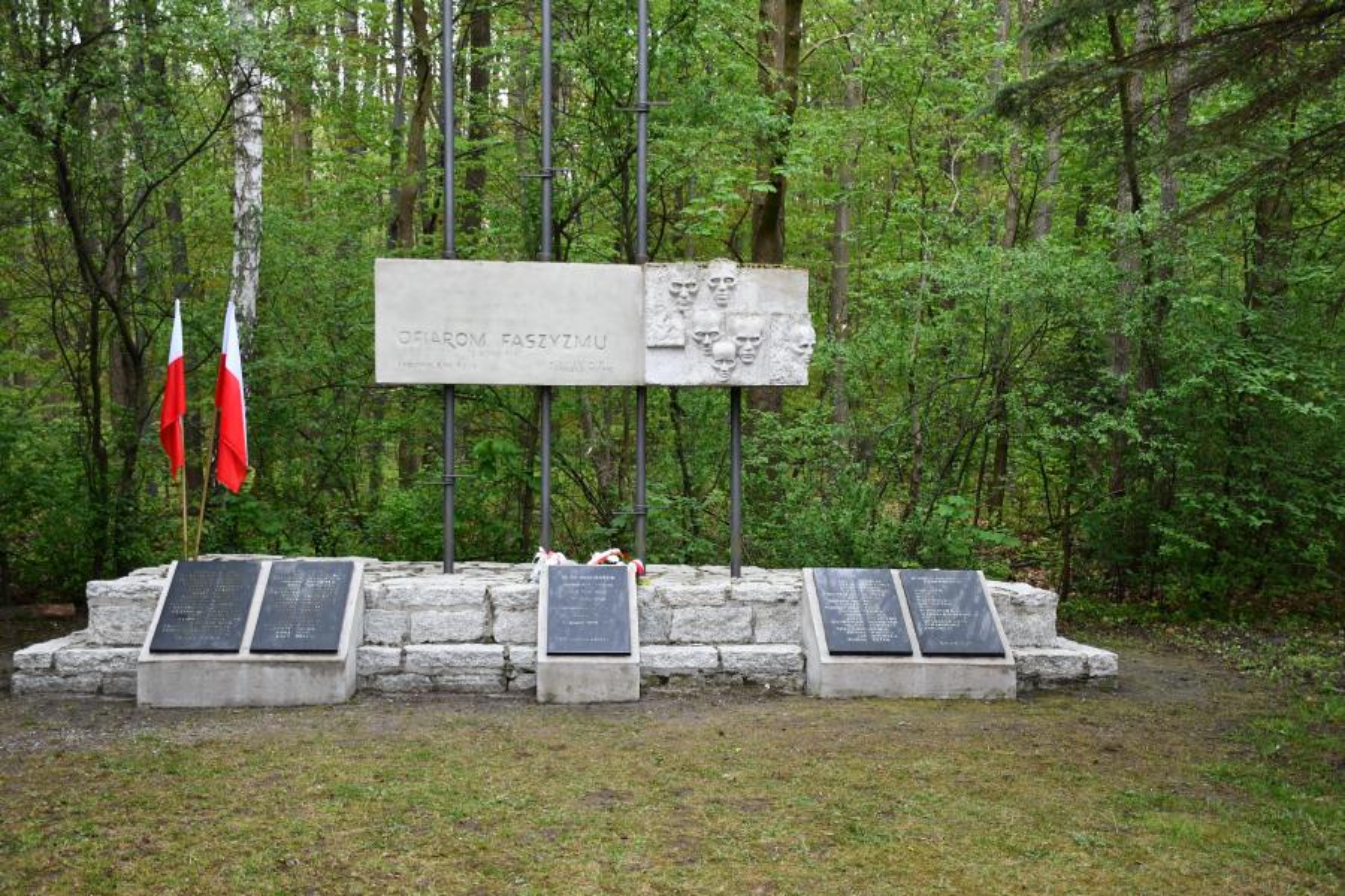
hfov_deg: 43.6
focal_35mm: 45
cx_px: 672
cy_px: 448
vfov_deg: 29.9
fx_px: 1681
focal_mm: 30
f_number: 4
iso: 800
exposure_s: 1/250
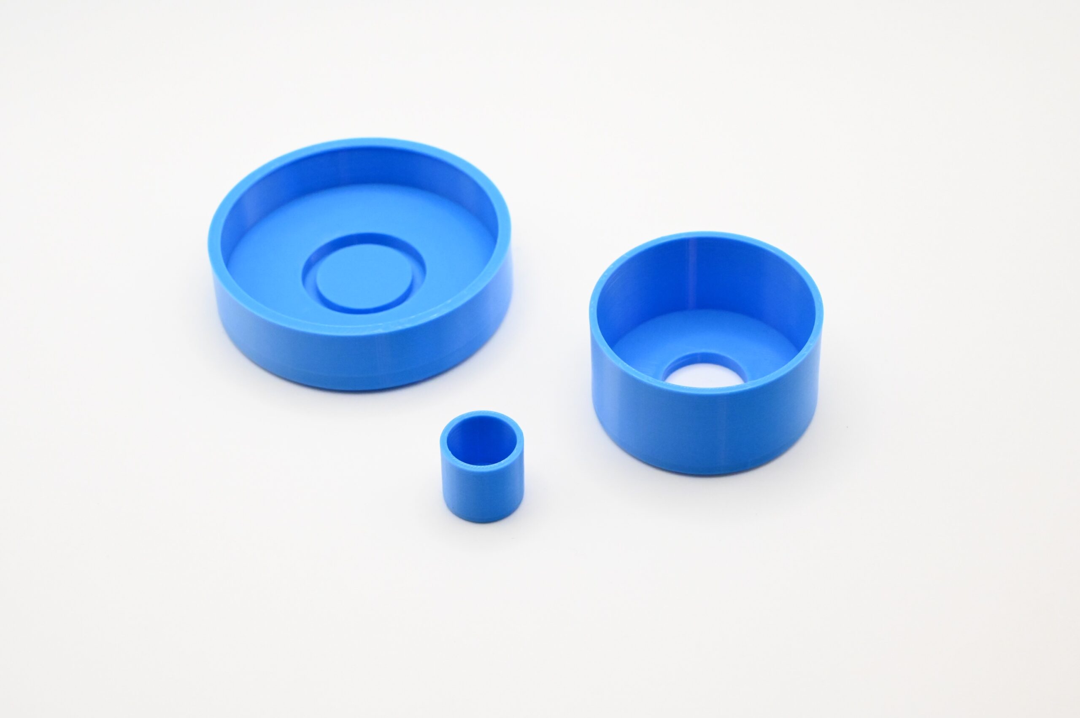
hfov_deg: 28.9
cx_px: 540
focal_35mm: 70
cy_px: 359
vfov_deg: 19.4
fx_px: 2098
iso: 12800
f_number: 11
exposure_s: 1/250
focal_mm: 70
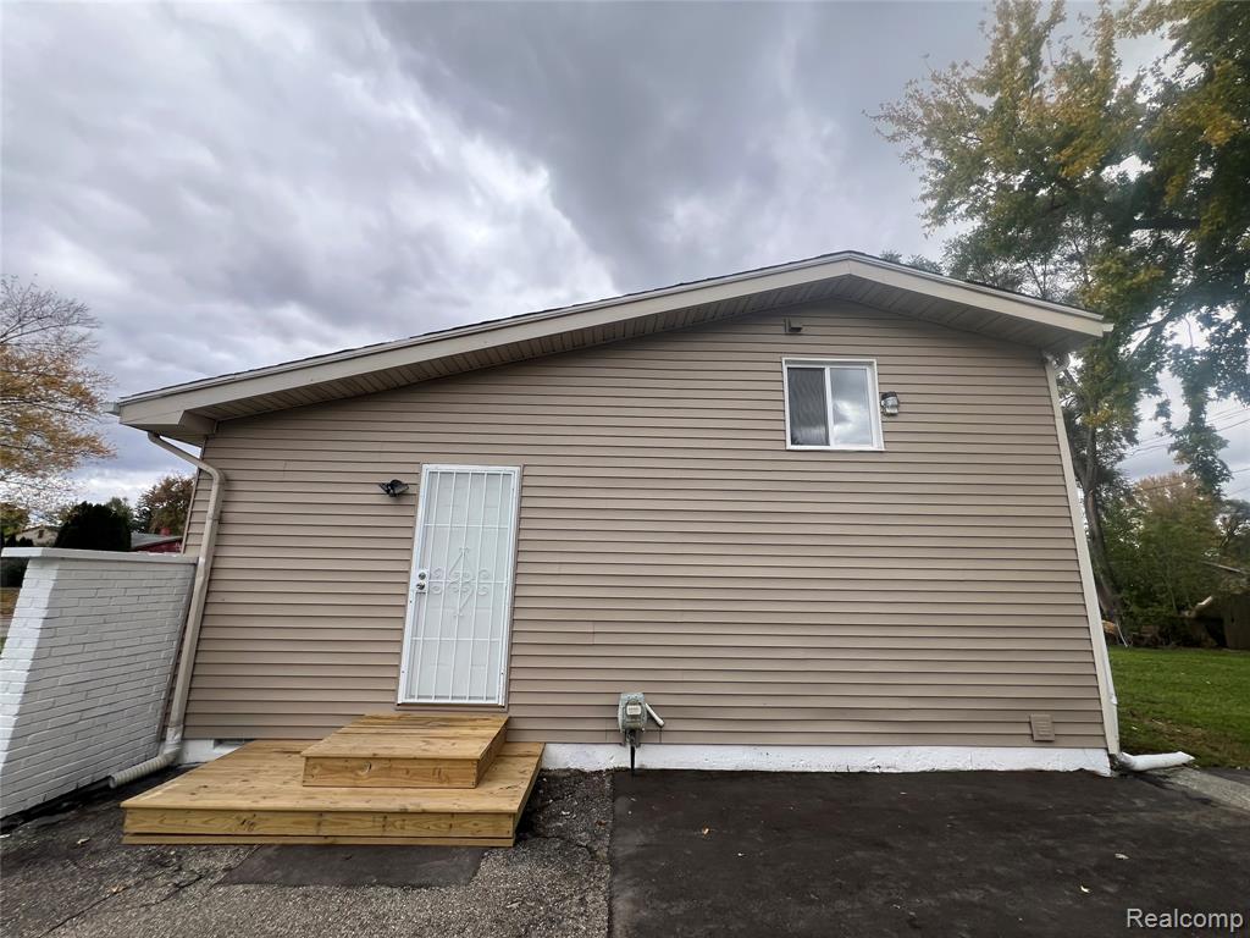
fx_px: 469
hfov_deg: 106.2
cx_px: 625
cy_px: 469
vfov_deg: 89.9
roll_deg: -0.9
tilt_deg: +11.4
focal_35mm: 13
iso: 32
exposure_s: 1/292
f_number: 1.8
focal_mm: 1.57
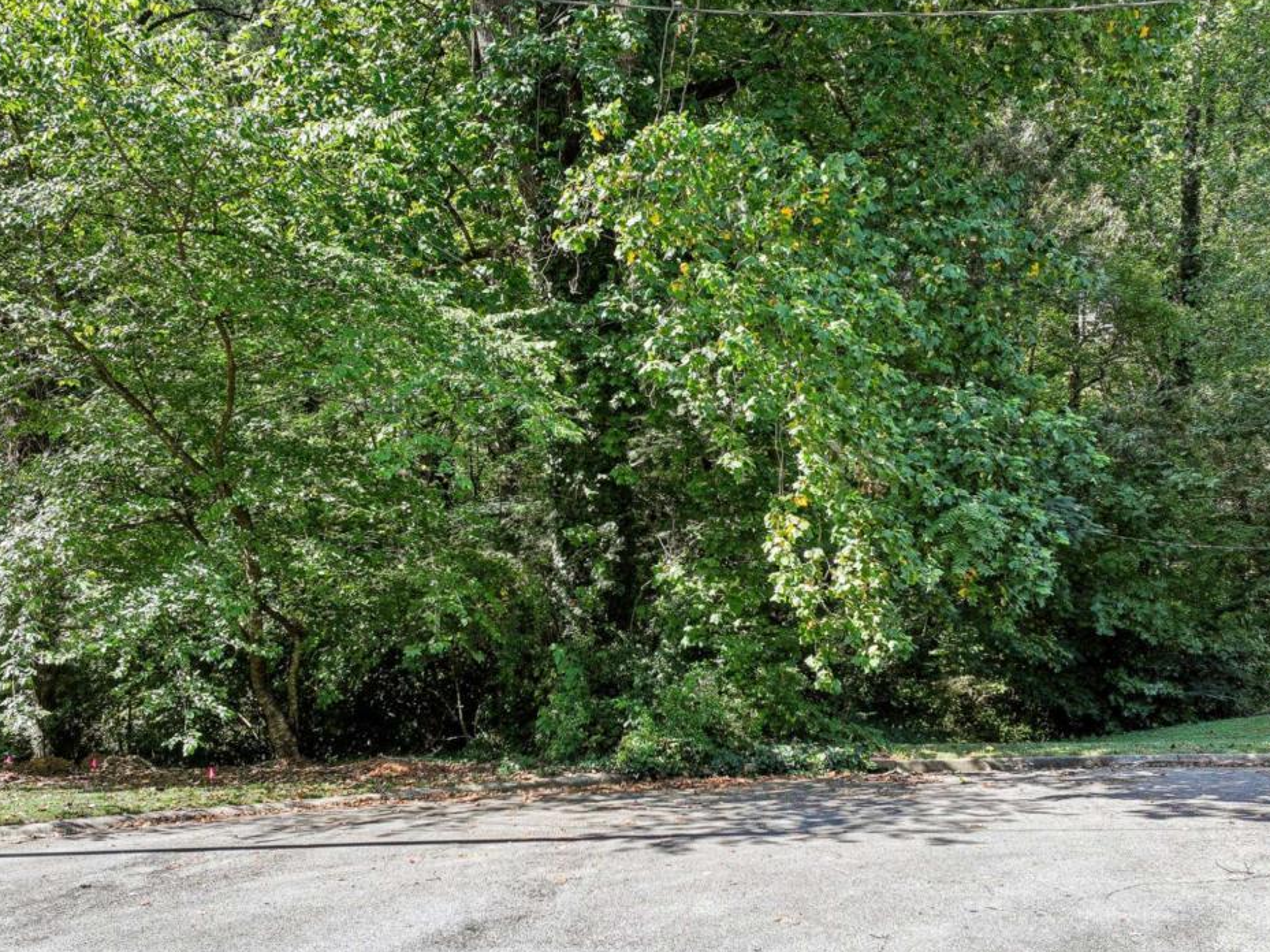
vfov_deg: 45.2
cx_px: 621
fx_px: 1137
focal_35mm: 31
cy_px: 566
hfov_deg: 58.4
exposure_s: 1/100
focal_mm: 12.3
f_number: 2.8
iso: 100
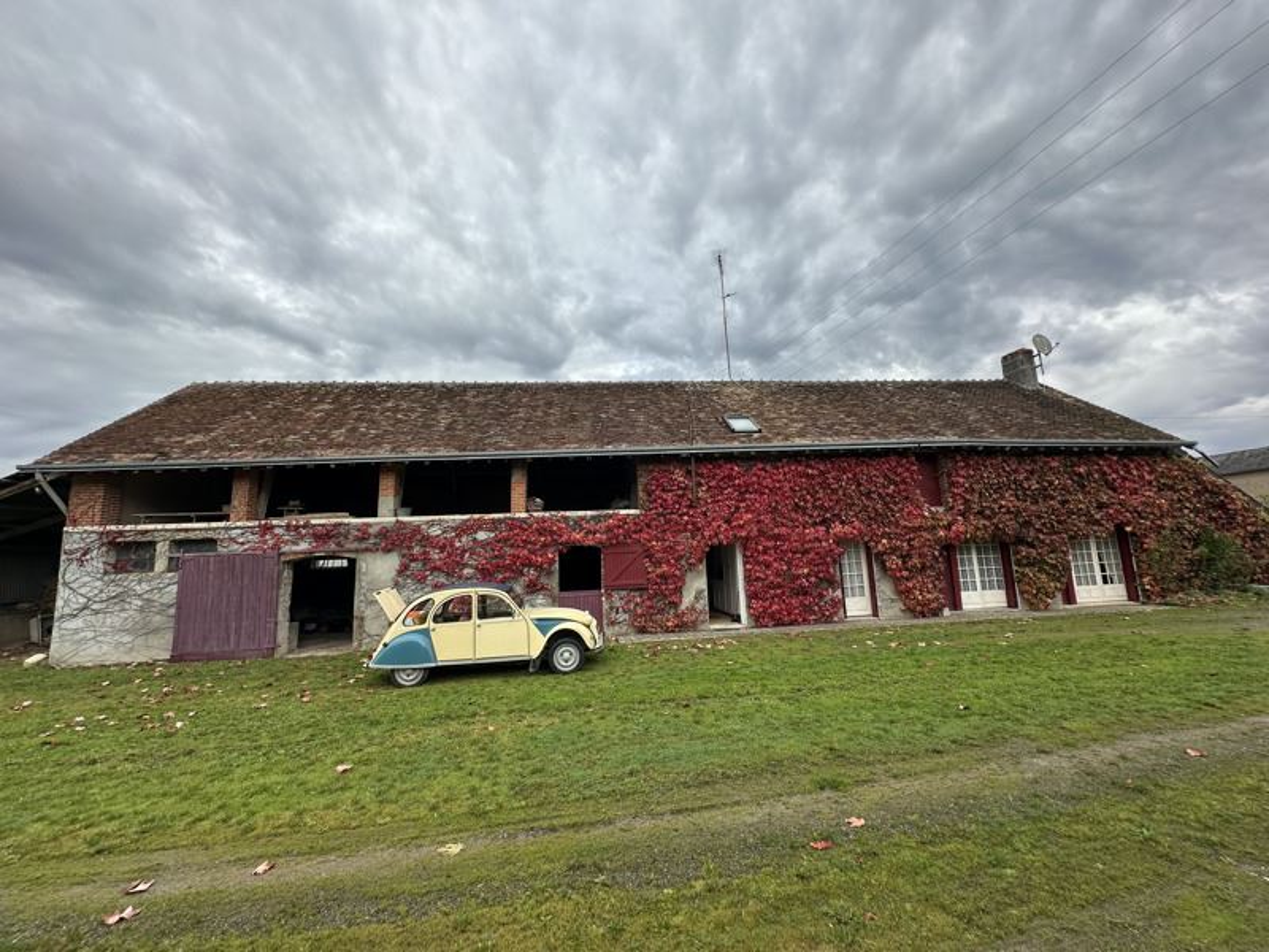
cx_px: 634
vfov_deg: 85.7
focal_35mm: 14
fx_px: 513
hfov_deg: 102.1
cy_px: 476
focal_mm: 2.22
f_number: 2.2
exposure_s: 1/707
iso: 40
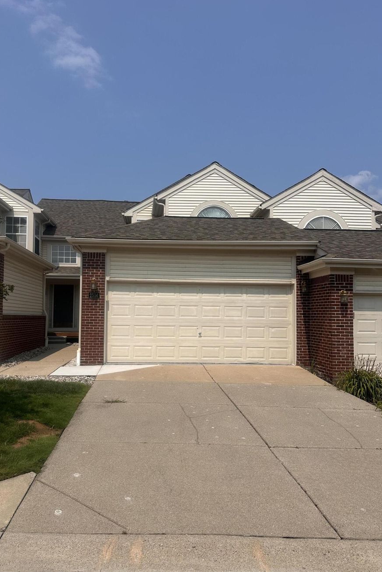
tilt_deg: +3.1
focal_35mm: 26
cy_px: 295
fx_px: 414
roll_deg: -1.5
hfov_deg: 49.4
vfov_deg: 69.4
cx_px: 168
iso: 80
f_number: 1.78
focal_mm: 6.86
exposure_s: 1/8197
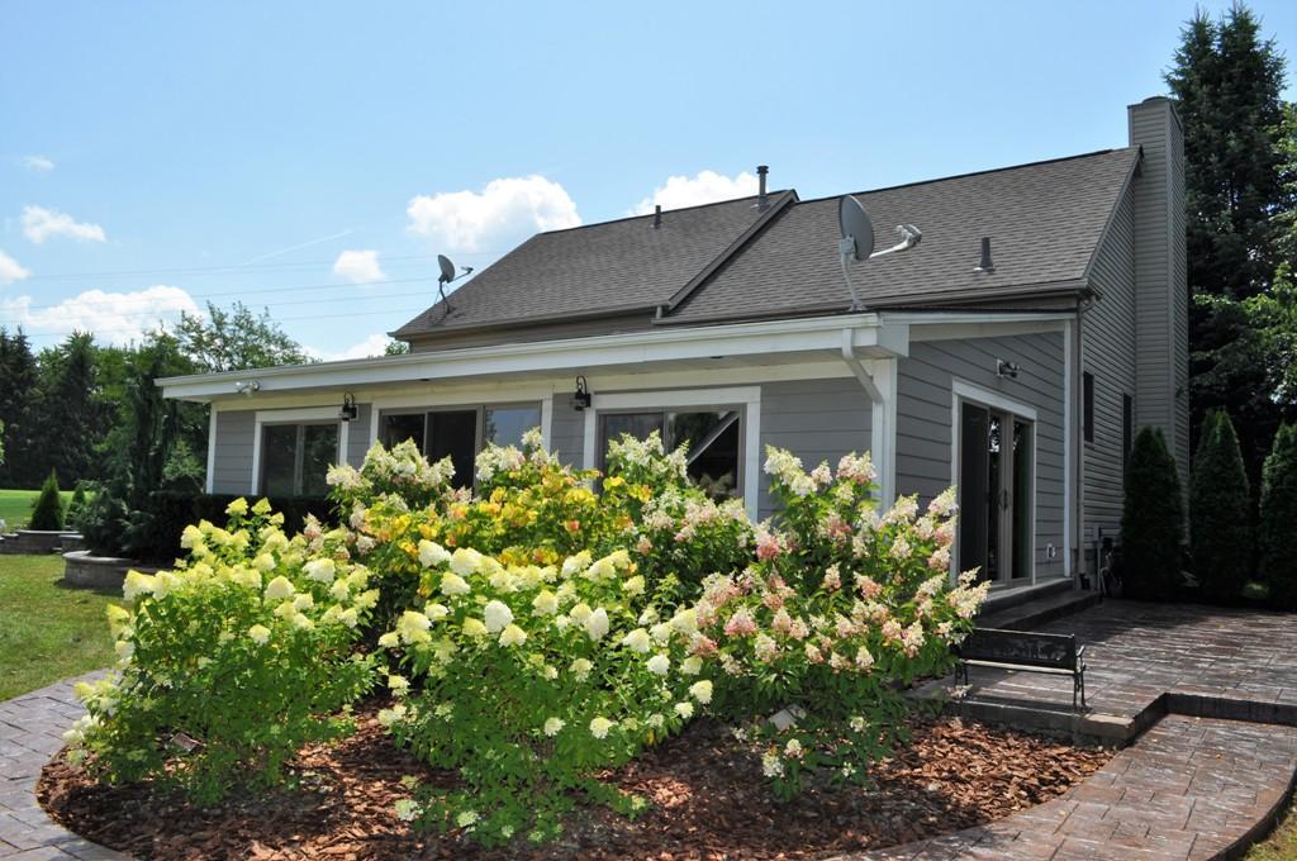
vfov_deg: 47.8
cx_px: 648
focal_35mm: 27
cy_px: 430
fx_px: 972
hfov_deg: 67.4
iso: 200
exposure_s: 1/200
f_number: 14
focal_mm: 18
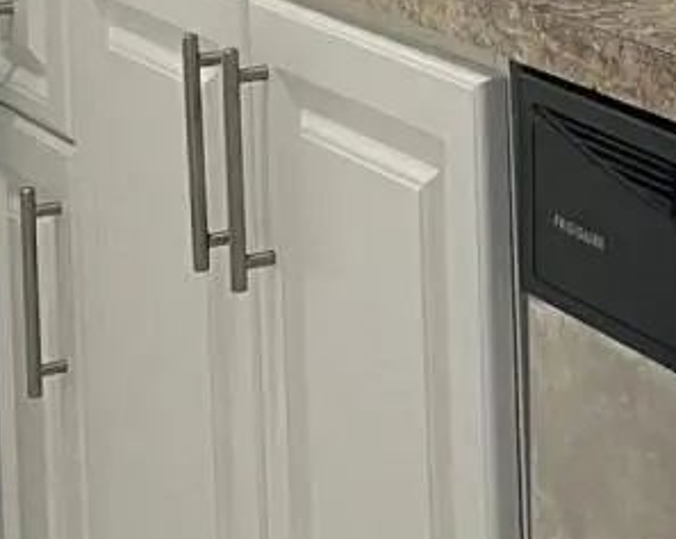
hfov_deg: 11.2
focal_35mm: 171
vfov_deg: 8.8
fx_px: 3418
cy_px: -337
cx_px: 596
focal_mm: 5.7
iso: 100
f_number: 1.5
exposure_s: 1/60
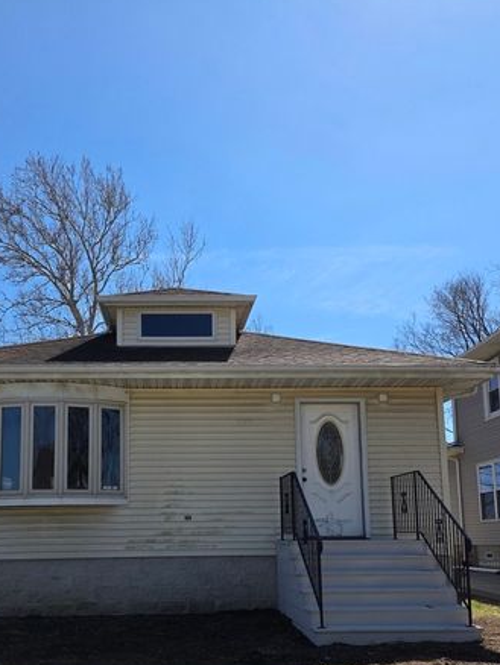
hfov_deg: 40.5
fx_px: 673
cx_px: 188
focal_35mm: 35
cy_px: 461
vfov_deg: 51.3
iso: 80
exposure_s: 1/7333
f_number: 1.7
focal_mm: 6.3
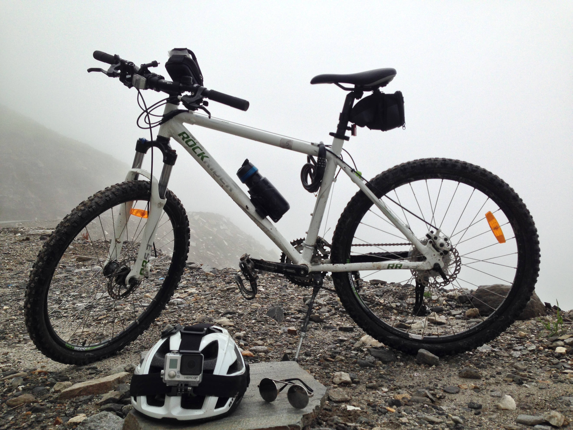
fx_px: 546
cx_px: 286
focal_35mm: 33
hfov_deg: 55.4
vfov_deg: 42.9
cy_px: 215
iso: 50
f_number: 2.4
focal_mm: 4.12
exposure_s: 1/4184
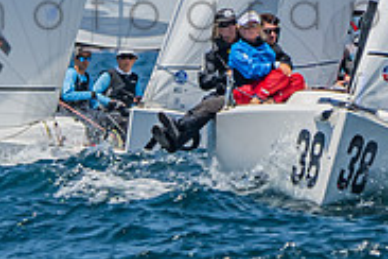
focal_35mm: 1593
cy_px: -10
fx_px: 17168
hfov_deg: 1.3
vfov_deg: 0.9
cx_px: -77
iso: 400
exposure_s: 1/2500
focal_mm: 270
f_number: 6.3
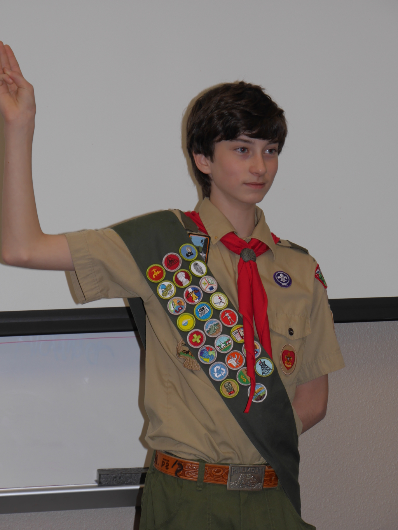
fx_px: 1991
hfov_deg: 11.4
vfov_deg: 15.2
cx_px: 199
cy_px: 265
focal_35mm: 130
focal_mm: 65
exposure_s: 1/60
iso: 200
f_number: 5.3
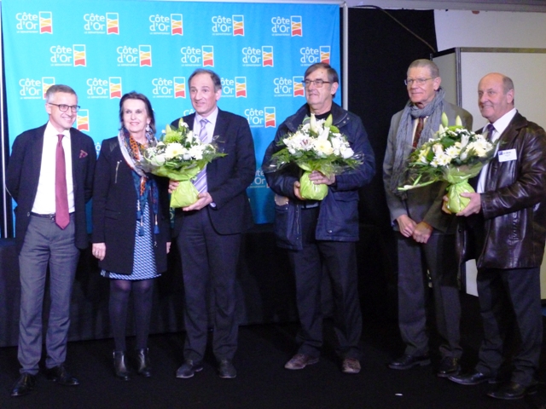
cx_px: 273
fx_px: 868
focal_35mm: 55
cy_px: 204
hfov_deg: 34.9
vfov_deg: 26.6
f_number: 4.2
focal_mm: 9.9
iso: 800
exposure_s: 1/60
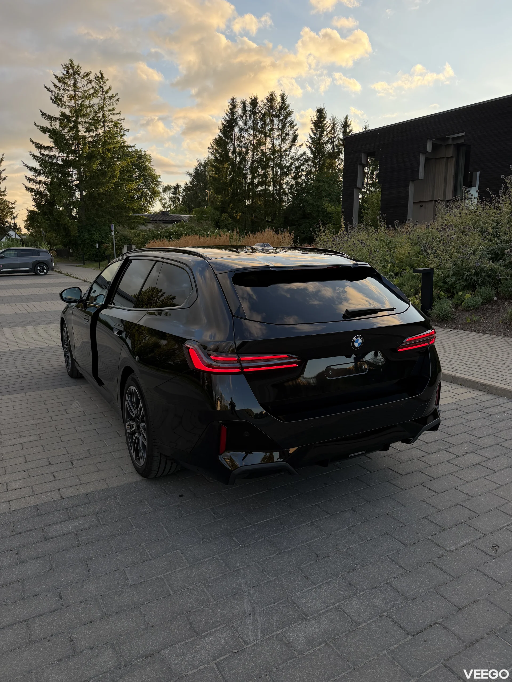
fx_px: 473
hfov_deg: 56.8
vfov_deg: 71.6
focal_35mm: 24
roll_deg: +0.1
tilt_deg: -11.5
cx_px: 256
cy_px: 341
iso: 100
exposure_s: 1/399
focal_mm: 6.76
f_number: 1.78
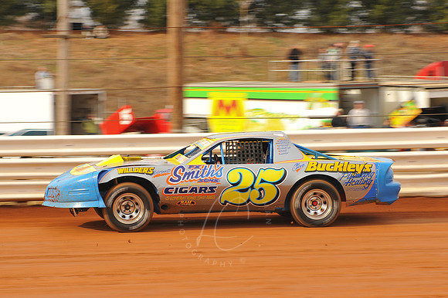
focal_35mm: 135
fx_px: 1679
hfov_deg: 15.2
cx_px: 224
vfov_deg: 10.1
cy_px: 149
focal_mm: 135
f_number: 11
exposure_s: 1/320
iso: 400
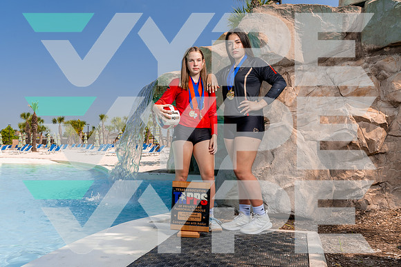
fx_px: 345
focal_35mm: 31
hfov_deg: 60.3
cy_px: 134
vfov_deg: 42.3
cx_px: 200
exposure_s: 1/250
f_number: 10
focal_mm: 31
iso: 100
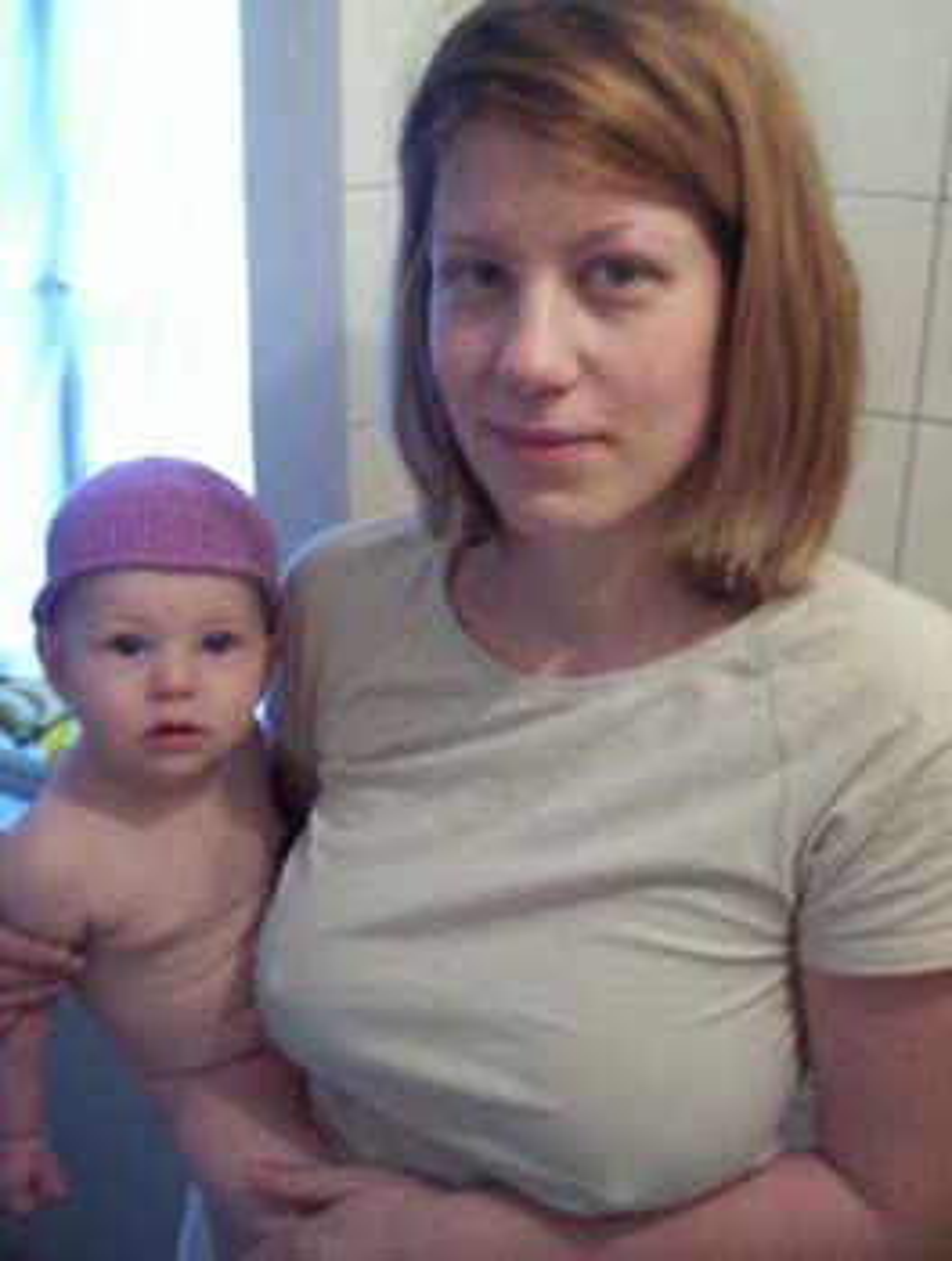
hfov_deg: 37.8
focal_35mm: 38
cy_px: 630
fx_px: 1388
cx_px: 476
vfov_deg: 48.9
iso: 200
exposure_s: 1/8.01
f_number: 4.5
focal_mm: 4.99
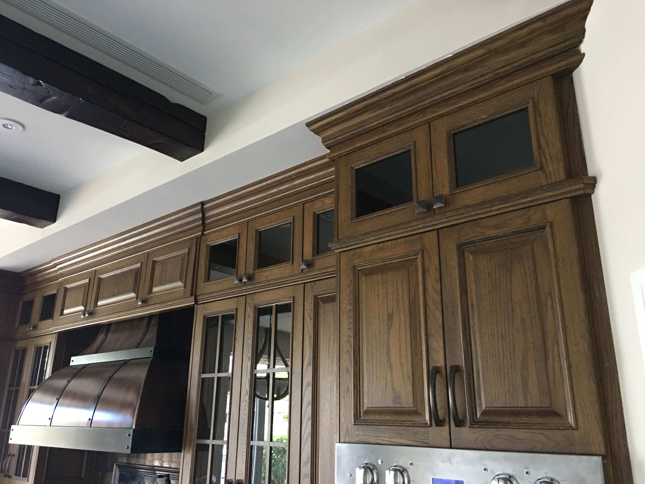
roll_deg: -0.5
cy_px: 242
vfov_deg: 48.2
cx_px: 322
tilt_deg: +20.3
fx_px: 540
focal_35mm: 29
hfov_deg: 61.7
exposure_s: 1/15
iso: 125
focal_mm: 4.15
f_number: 2.2
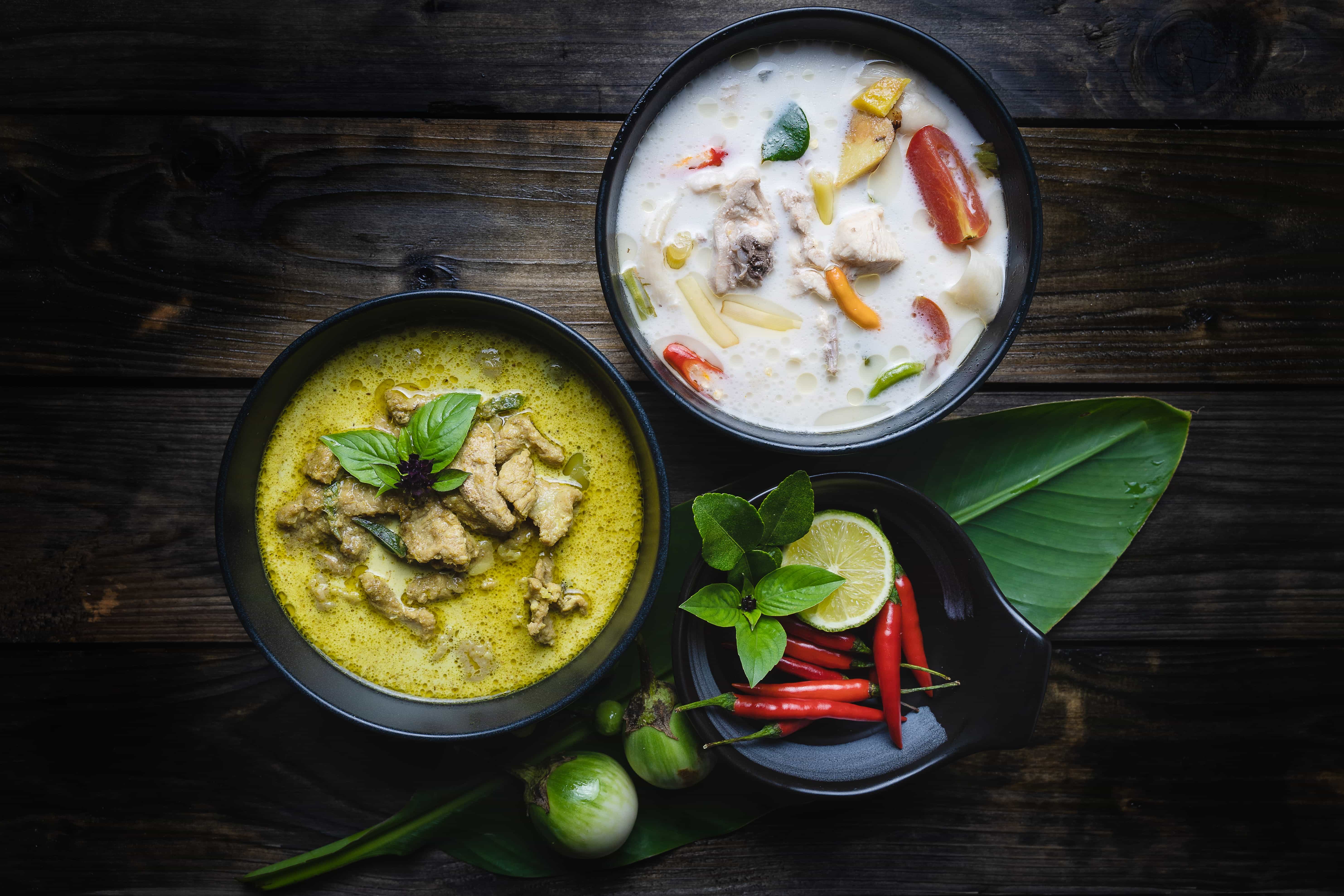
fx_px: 1195
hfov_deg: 58.7
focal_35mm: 32
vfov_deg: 41.1
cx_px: 672
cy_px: 448
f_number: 8
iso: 100
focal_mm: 32
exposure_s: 1/20
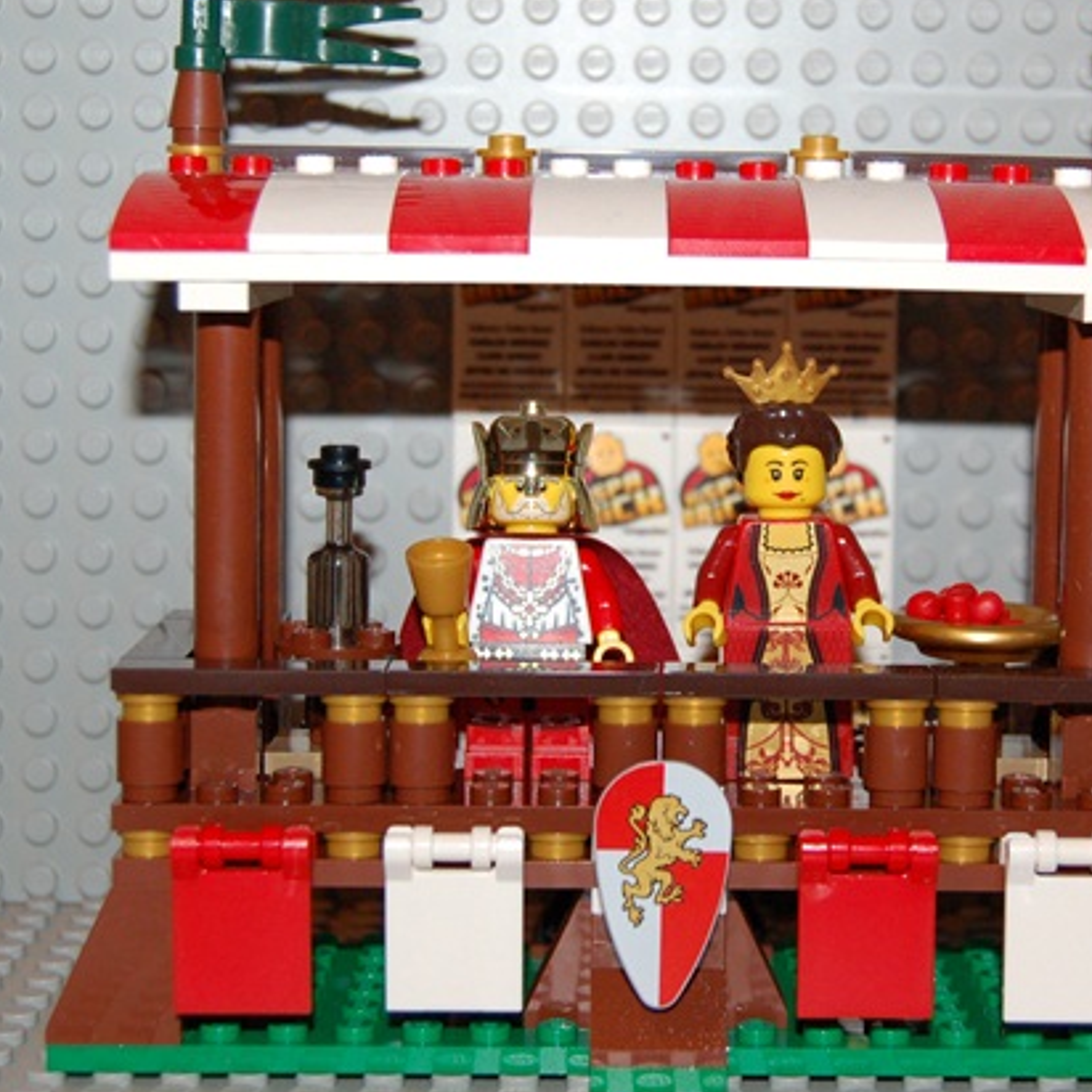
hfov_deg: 20.6
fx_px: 2998
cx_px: 686
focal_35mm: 84
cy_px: 456
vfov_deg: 20.6
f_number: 4.5
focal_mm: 34
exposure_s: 1/60
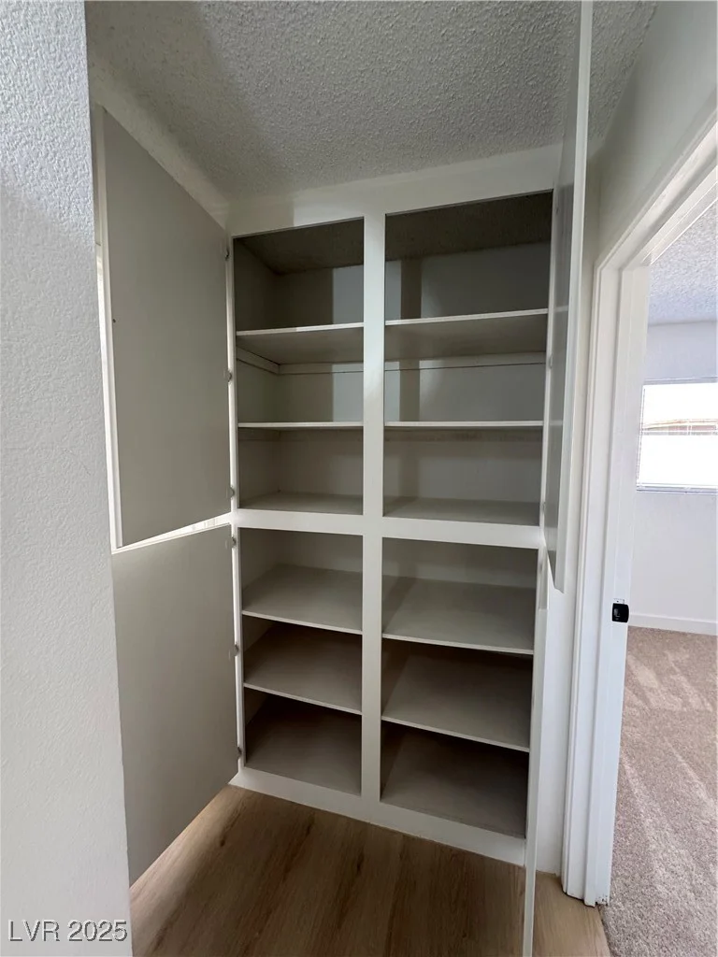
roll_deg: -2.0
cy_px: 478
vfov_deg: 102.1
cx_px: 359
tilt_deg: -4.7
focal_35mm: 14
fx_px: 387
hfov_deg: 85.7
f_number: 2.2
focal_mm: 2.22
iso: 250
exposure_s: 1/99
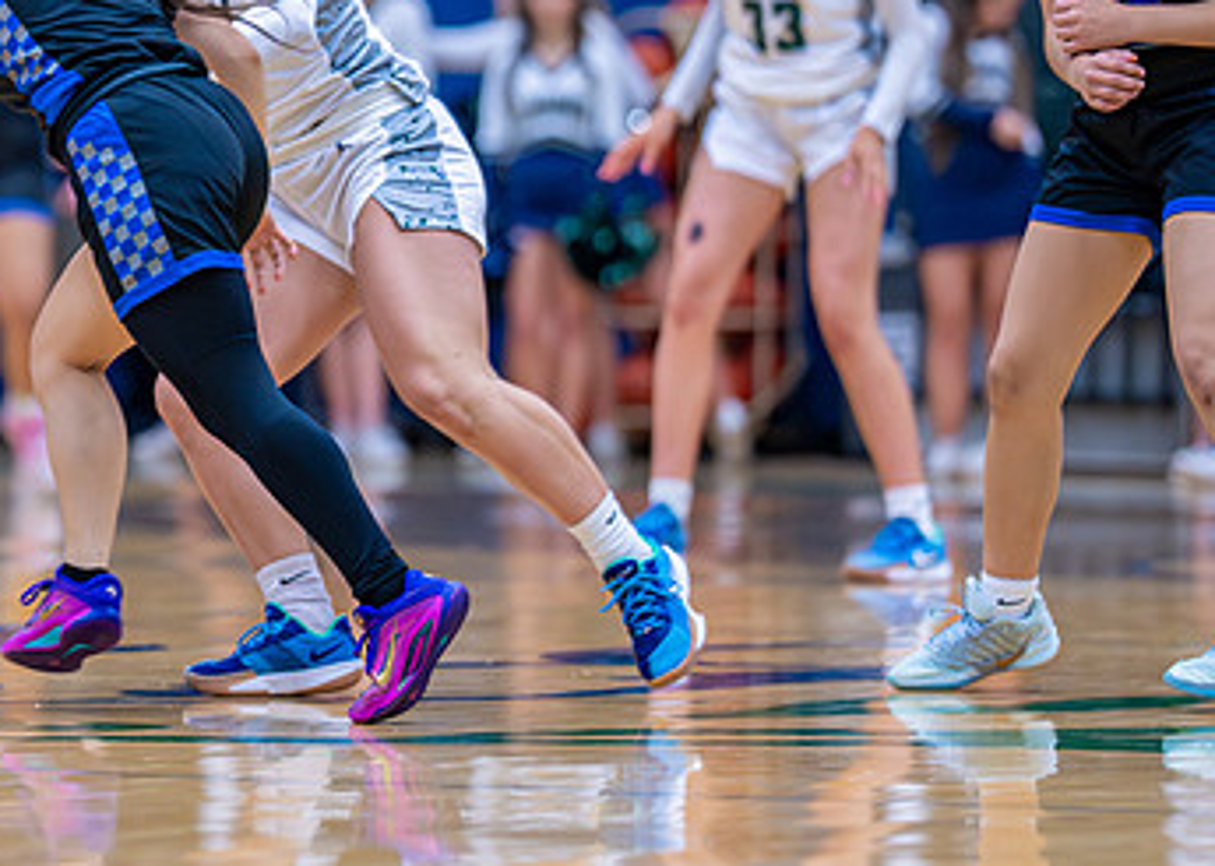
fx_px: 12726
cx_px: 50
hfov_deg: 5.5
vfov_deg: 3.9
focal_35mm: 369
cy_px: 251
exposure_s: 1/1000
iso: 2000
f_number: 1.8
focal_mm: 135
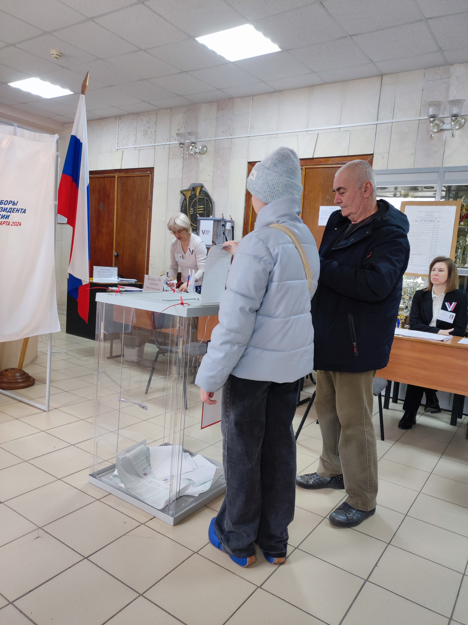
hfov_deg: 54.8
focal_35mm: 25
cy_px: 312
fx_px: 451
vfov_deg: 69.4
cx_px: 234
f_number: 1.79
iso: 456
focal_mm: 4.7
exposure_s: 1/50
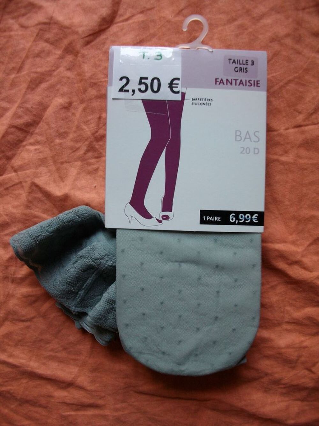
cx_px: 160
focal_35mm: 32
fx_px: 393
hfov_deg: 44.2
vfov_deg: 56.8
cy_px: 213
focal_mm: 5.7
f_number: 2.9
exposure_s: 1/43.6
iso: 80
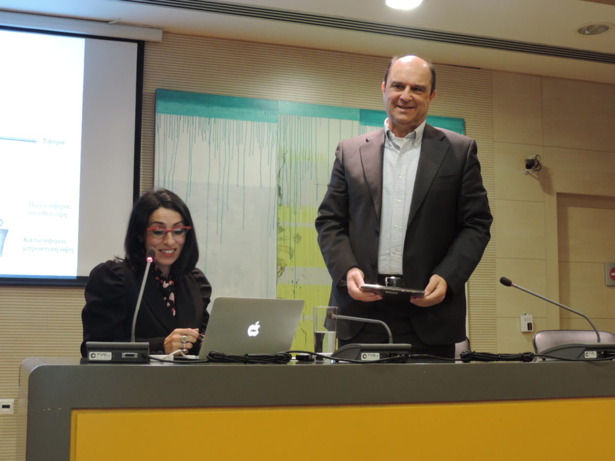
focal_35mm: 50
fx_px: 888
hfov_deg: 38.2
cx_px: 308
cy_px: 230
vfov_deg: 29.1
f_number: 3.6
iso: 400
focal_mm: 8.9
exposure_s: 1/20
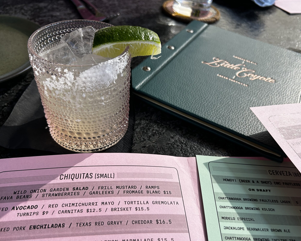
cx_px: 154
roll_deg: -7.1
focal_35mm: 28
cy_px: 124
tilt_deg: -43.6
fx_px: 249
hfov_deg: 62.2
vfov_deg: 51.5
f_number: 1.5
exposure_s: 1/584
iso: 50
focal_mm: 5.7
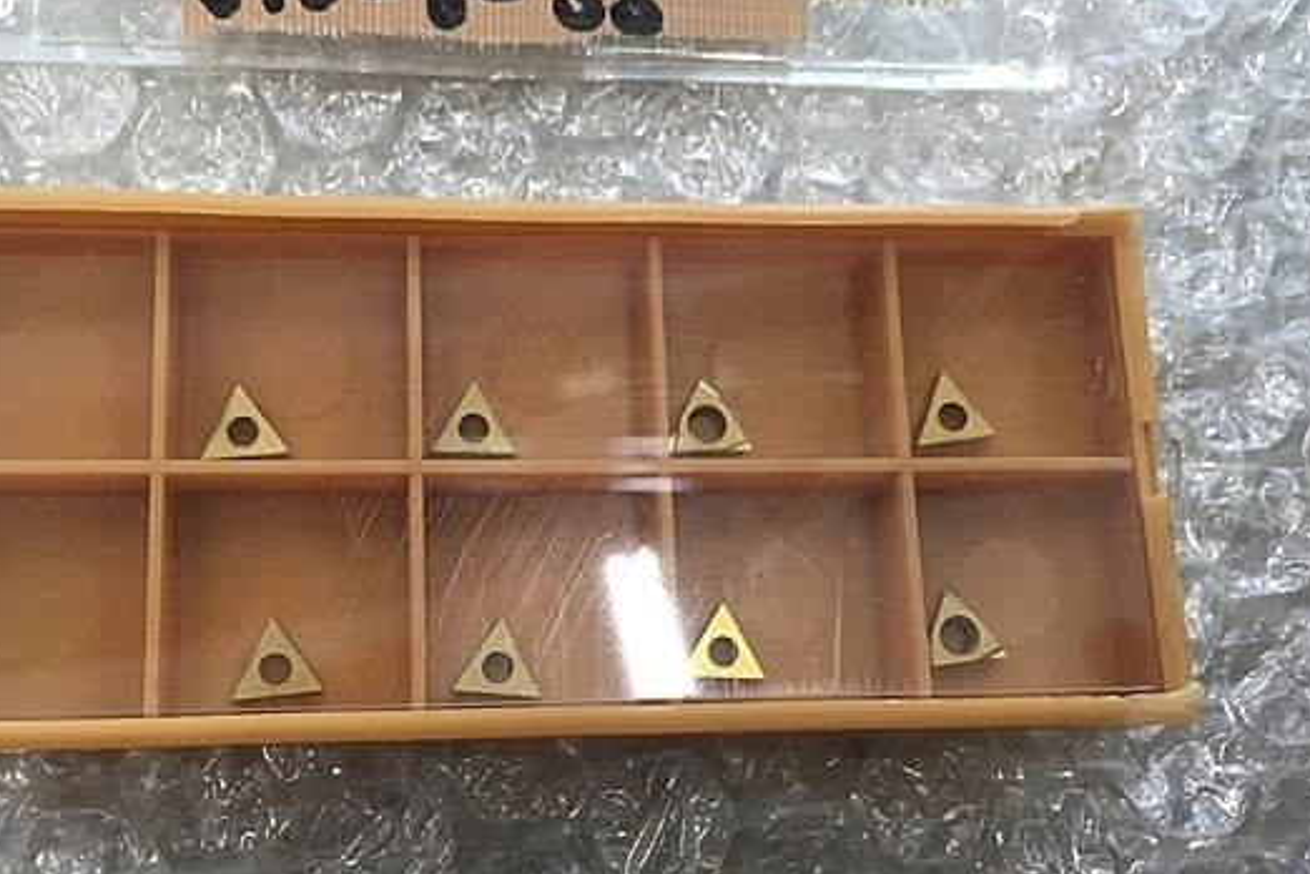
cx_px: 542
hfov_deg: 51.6
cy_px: 497
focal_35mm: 37
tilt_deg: -78.4
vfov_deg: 35.9
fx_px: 1346
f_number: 2.2
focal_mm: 4.15
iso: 64
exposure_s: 1/30
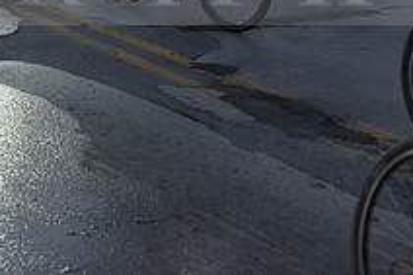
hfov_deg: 14.6
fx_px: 1570
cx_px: -41
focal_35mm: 137
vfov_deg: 9.8
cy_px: -100
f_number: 2.8
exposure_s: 1/400
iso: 2500
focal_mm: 50
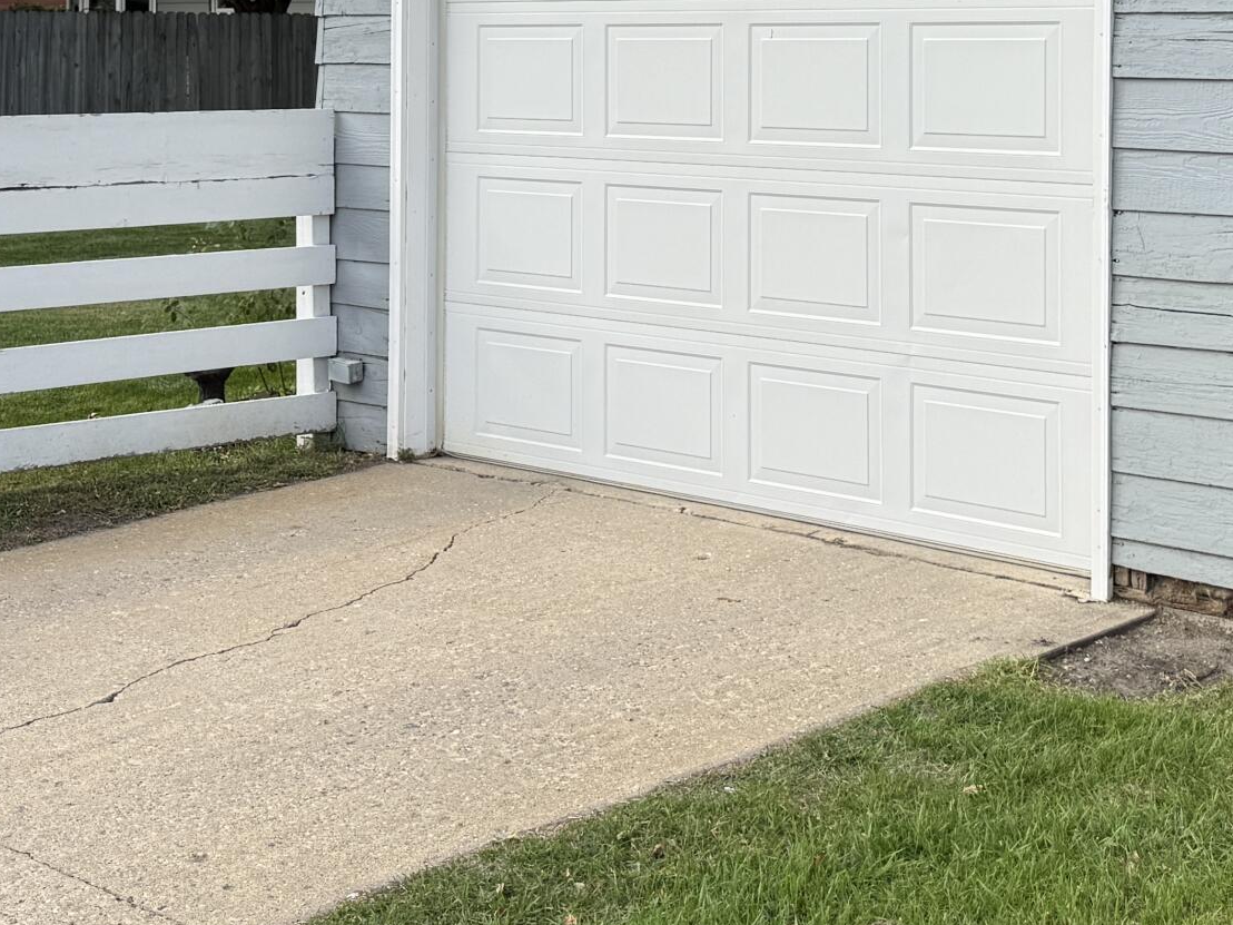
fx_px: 2315
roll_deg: +0.1
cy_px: 52
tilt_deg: -0.7
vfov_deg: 21.9
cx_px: 536
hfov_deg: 29.8
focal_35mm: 65
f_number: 1.78
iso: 80
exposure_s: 1/1522
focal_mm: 6.76
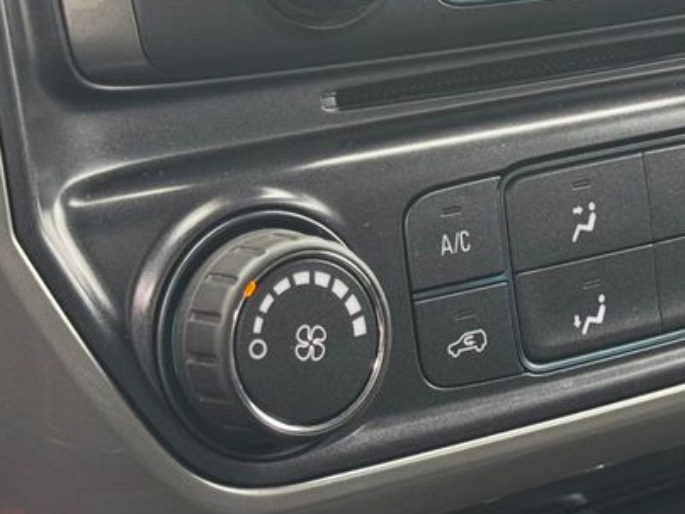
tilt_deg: -13.4
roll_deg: -0.1
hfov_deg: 15.8
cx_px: 695
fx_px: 2413
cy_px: 197
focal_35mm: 122
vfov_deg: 12.1
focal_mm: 6.76
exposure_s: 1/128
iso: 64
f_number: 1.78
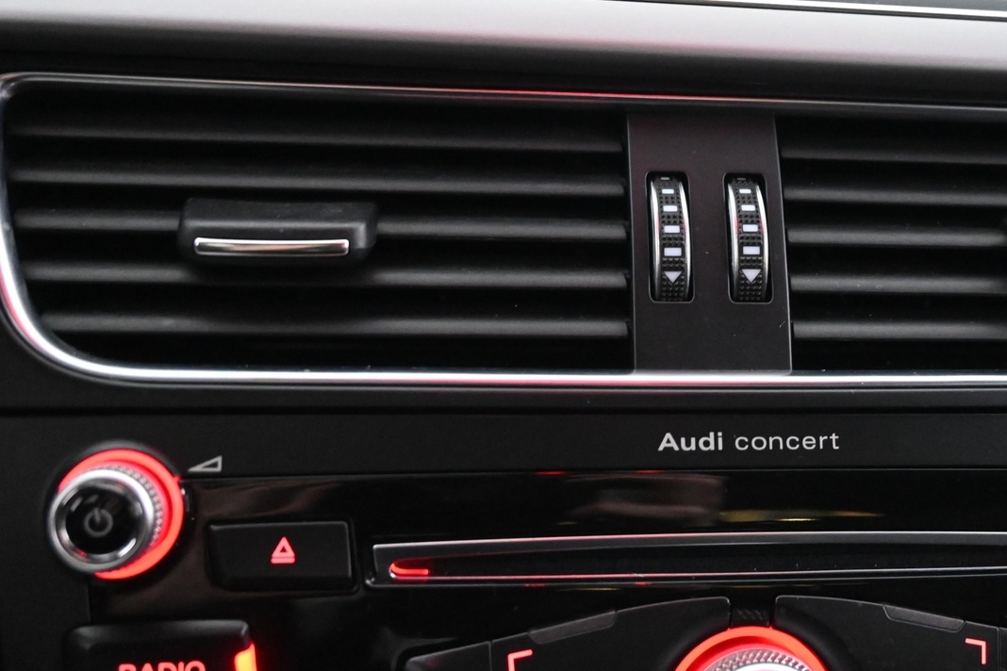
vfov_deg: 30.2
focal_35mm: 44
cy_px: 262
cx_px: 636
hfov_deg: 43.8
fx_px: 1241
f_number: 3.8
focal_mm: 19.5
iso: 5600
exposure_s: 1/30
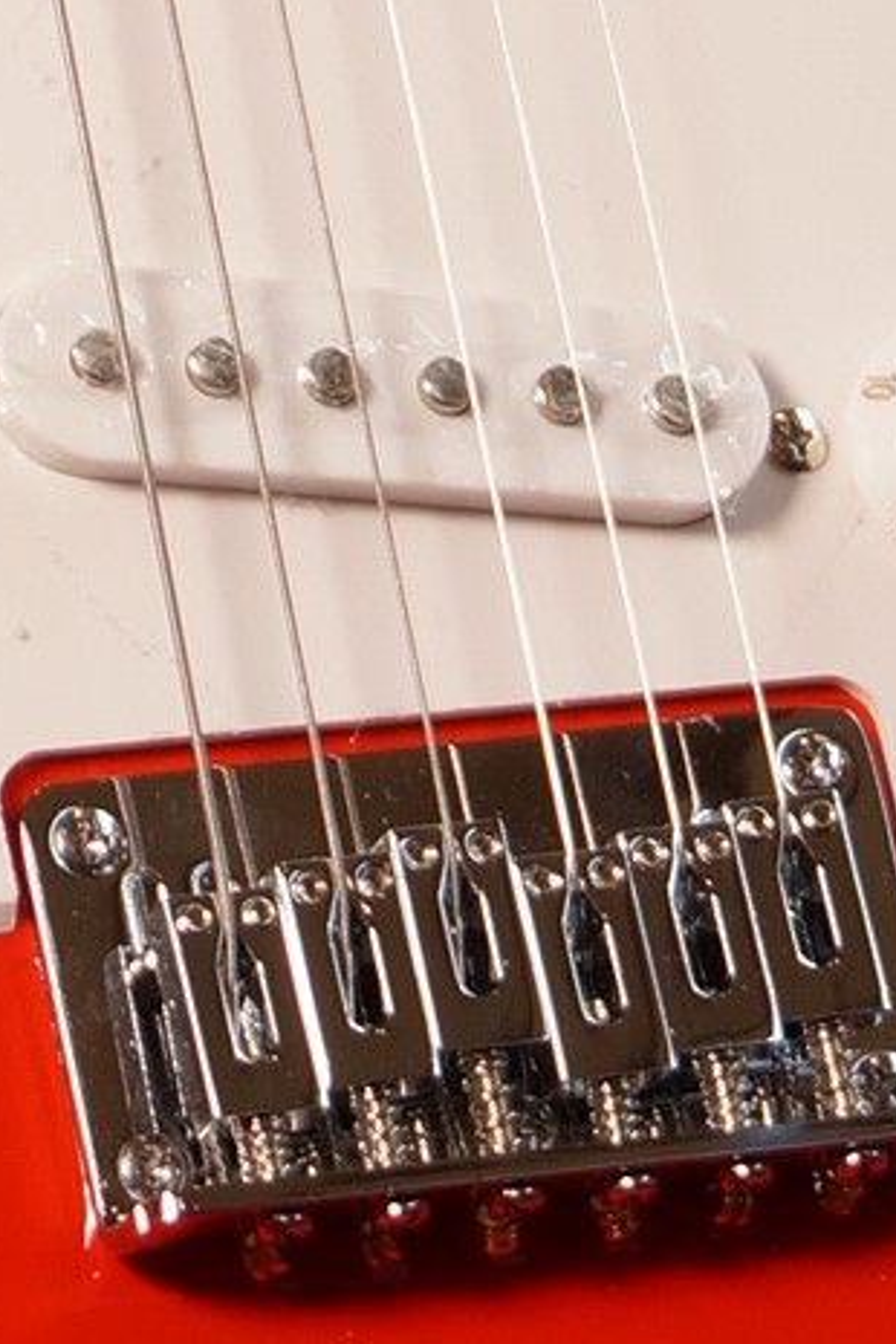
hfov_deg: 2.6
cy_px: -613
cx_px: 26
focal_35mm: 529
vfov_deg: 3.9
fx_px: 19748
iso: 100
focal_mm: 60
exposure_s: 1/15
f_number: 5.6
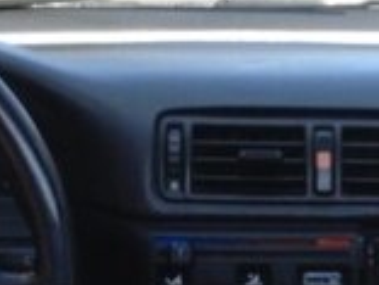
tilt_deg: -23.8
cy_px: 332
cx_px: 328
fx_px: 1620
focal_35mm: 148
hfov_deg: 13.2
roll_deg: -0.8
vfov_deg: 9.9
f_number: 2.4
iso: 50
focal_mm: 4.28
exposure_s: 1/258
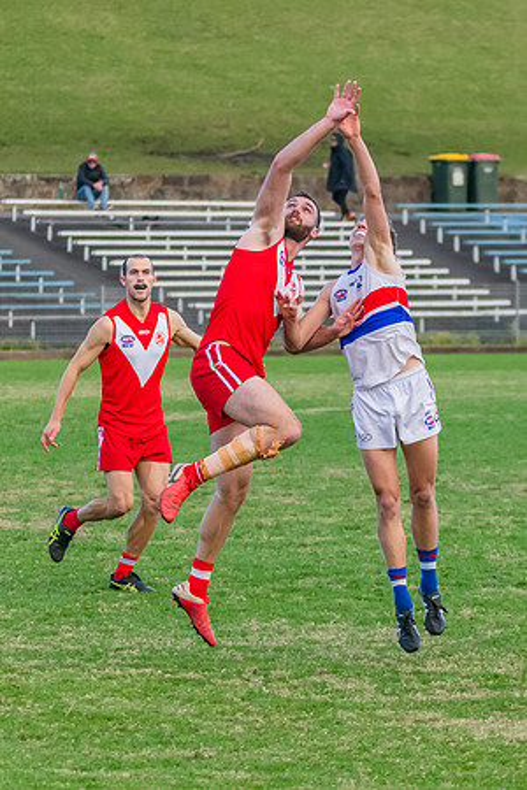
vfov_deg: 6.2
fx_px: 7311
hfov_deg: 4.1
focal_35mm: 333
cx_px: 395
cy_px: 374
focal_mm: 150
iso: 2200
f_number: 5
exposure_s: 1/1600
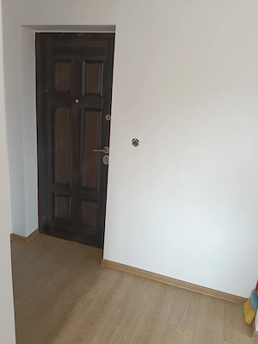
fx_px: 268
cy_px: 172
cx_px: 129
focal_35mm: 27
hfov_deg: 51.4
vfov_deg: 65.3
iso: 100
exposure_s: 1/33.3
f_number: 1.8
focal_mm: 3.98
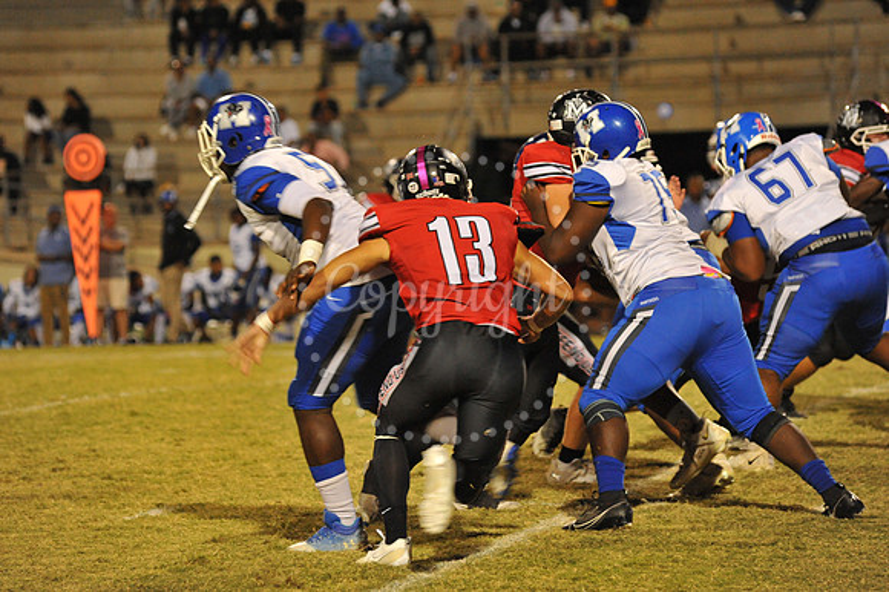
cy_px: 296
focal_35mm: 200
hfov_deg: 10.3
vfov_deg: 6.9
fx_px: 4936
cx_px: 444
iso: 5000
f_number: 5.6
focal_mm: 200
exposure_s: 1/200
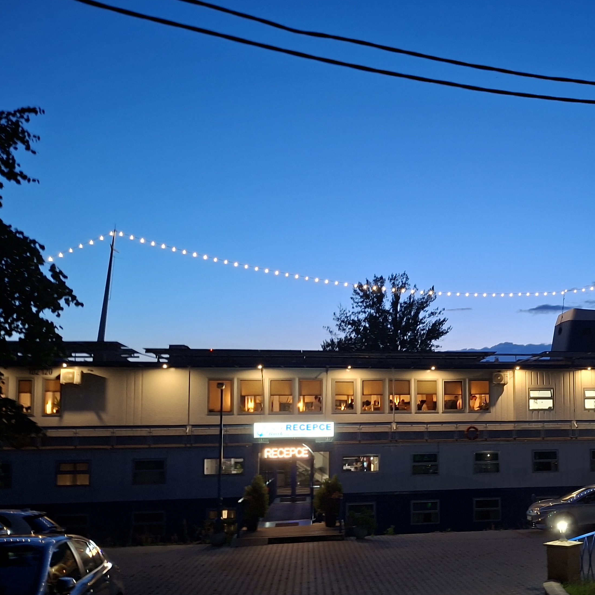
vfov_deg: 44.5
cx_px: 487
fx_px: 720
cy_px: 377
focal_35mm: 37
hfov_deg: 42.6
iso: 400
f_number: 1.8
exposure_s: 1/25
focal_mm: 5.54
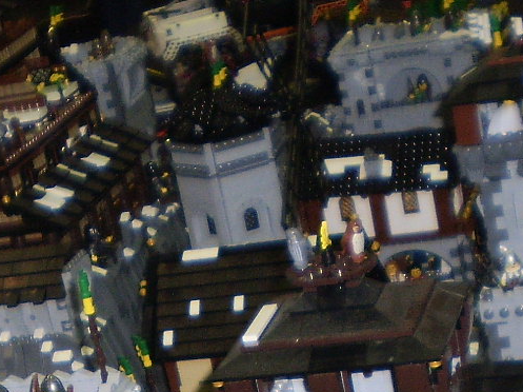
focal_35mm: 116
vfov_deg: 12.2
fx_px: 1751
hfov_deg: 17.0
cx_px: 192
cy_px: 582
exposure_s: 1/30
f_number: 3.1
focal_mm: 6.3
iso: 125
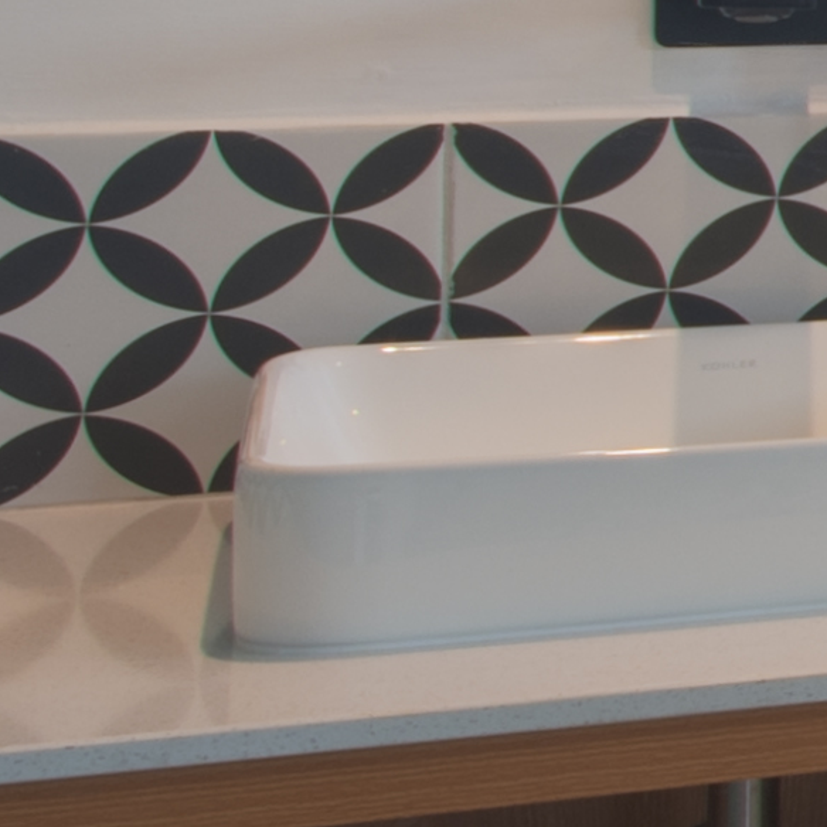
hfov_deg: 8.2
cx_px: 3223
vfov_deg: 13.0
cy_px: -170
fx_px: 3541
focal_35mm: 131
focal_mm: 10
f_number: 10
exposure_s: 1/1.67
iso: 100
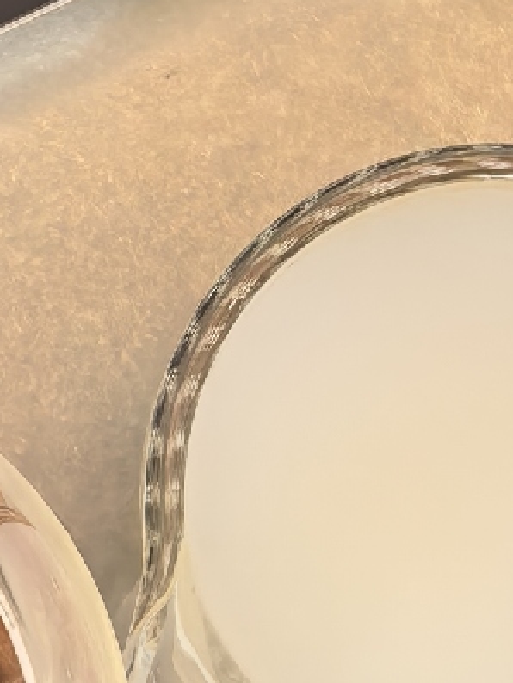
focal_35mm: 232
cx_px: -69
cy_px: 452
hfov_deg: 6.4
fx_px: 4582
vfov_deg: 8.5
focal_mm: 8.5
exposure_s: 1/100
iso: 160
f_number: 2
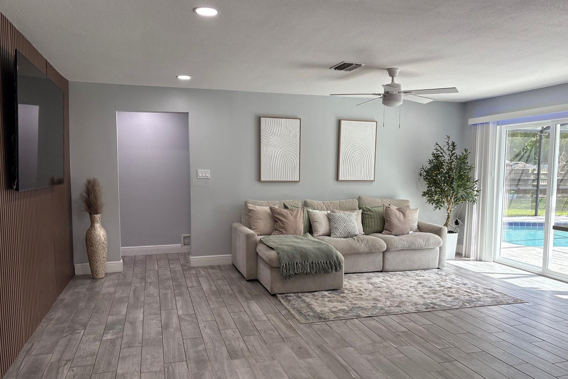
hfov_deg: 65.5
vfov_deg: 46.3
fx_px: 442
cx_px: 288
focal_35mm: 28
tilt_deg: -4.9
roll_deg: +0.5
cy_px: 209
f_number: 1.6
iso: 100
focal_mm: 5.96
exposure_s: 1/234
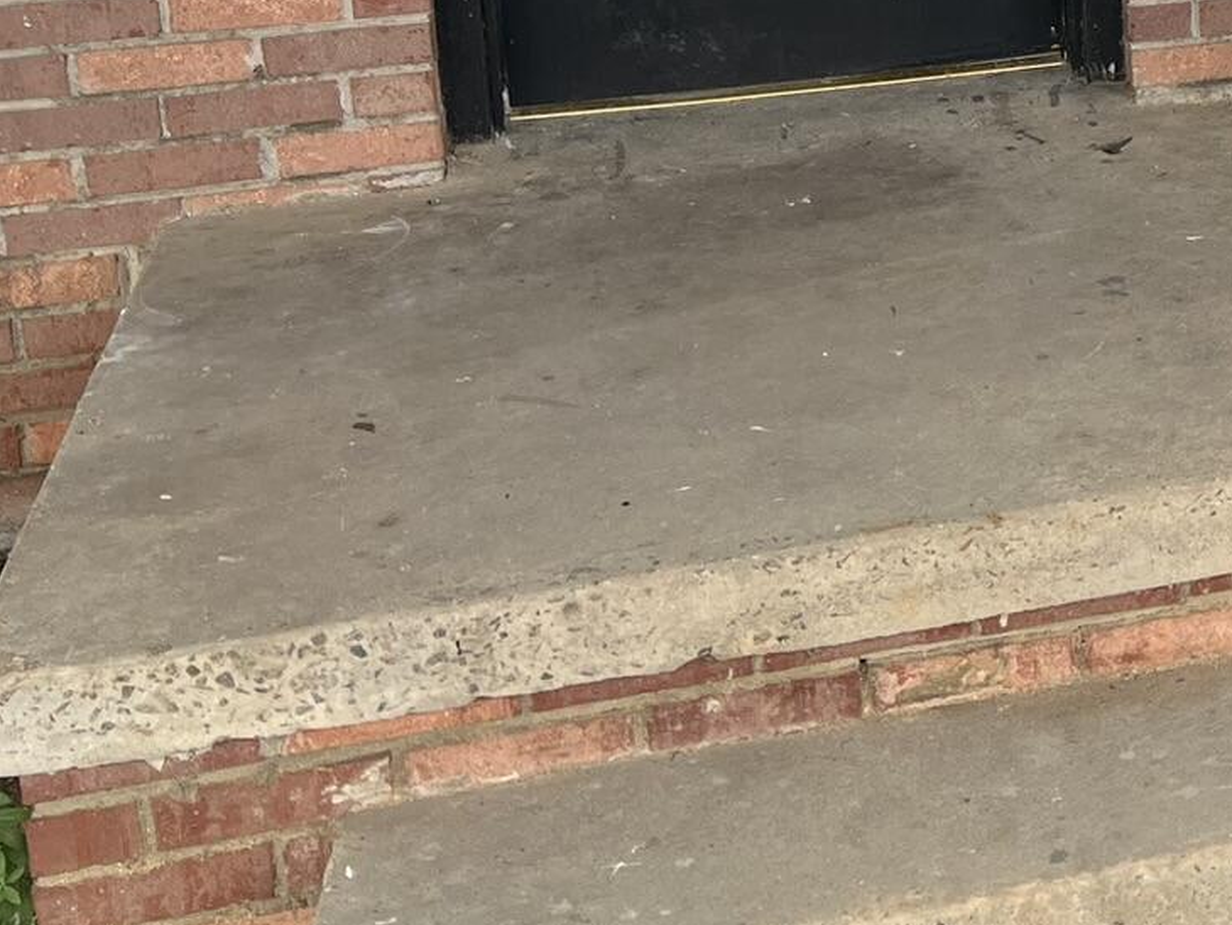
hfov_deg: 23.1
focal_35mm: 73
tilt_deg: -11.1
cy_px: -200
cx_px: 1673
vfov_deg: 19.0
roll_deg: +0.2
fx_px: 2599
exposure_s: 1/486
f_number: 1.5
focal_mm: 5.7
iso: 50
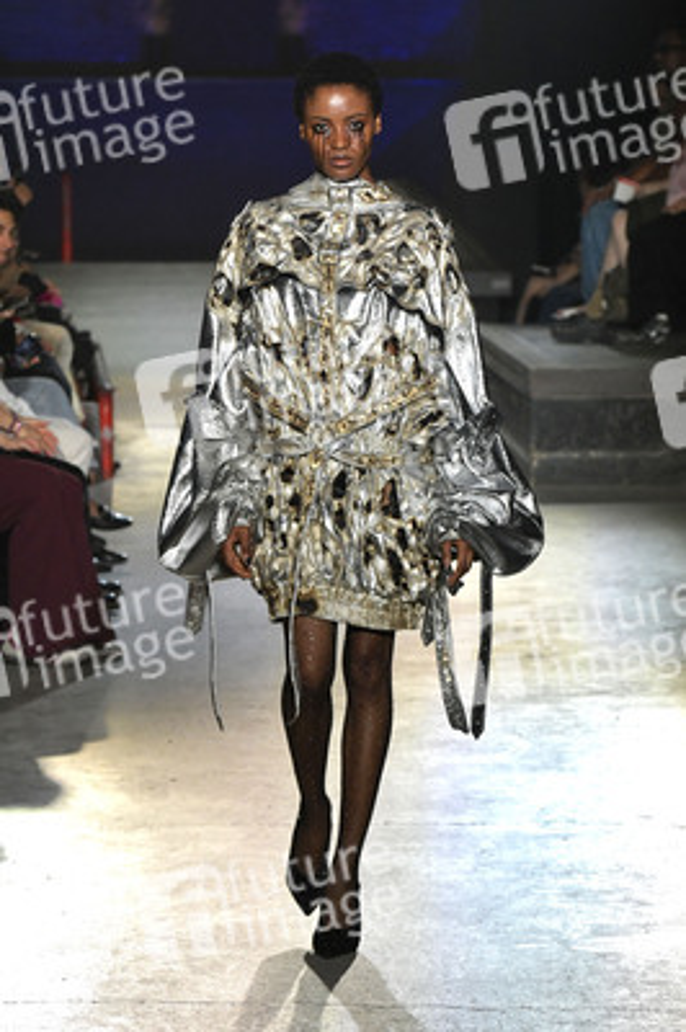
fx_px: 4638
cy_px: 516
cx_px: 343
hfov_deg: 8.5
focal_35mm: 162
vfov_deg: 12.7
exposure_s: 1/400
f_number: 7.1
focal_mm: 135
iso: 2500
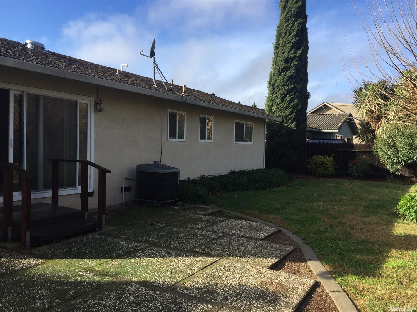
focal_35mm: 29
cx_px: 208
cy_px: 156
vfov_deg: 48.2
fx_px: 349
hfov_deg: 61.7
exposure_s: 1/1364
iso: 32
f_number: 2.2
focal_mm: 4.15
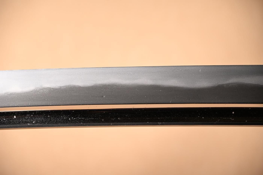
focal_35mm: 132
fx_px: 964
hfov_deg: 15.5
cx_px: 132
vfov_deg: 10.4
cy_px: 88
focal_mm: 88
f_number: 5.6
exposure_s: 1/2
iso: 100
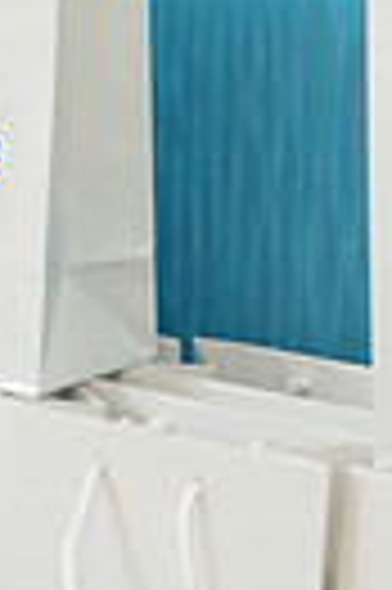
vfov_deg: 12.4
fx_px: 2620
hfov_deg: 8.1
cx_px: -412
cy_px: -198
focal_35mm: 160
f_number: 4
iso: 1000
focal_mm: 36
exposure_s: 1/250
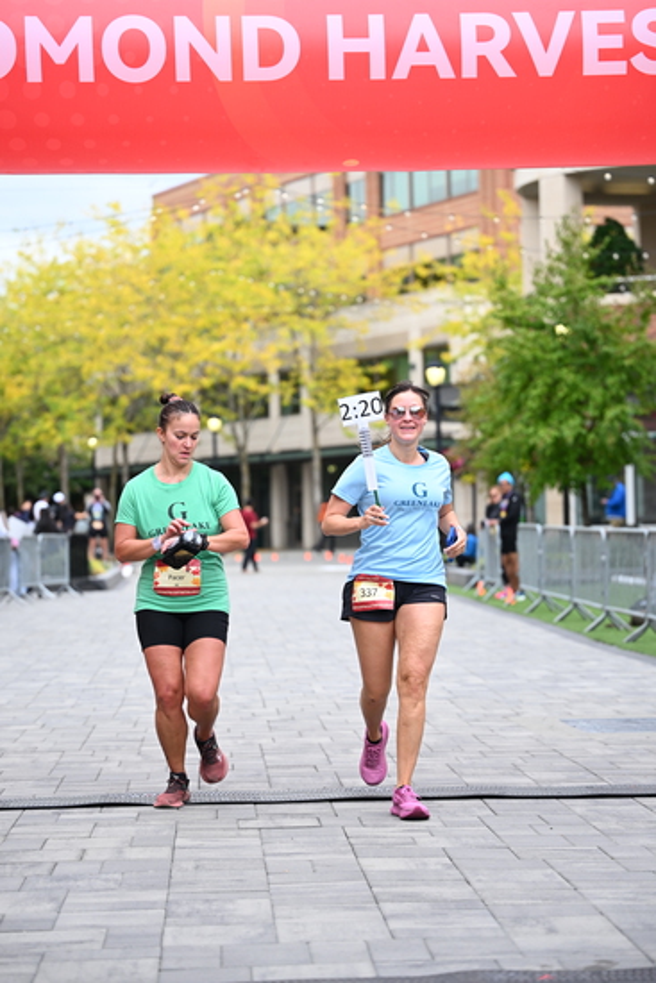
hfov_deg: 15.9
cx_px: 328
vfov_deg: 23.6
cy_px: 492
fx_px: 2349
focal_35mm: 86
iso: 640
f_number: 2.8
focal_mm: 86
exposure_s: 1/2000
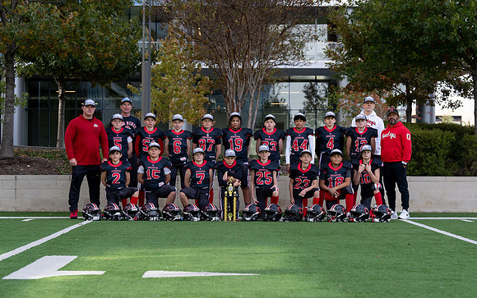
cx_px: 230
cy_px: 158
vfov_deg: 17.5
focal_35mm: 75
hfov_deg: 27.6
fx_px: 970
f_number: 4.5
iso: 250
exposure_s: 1/500
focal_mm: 70
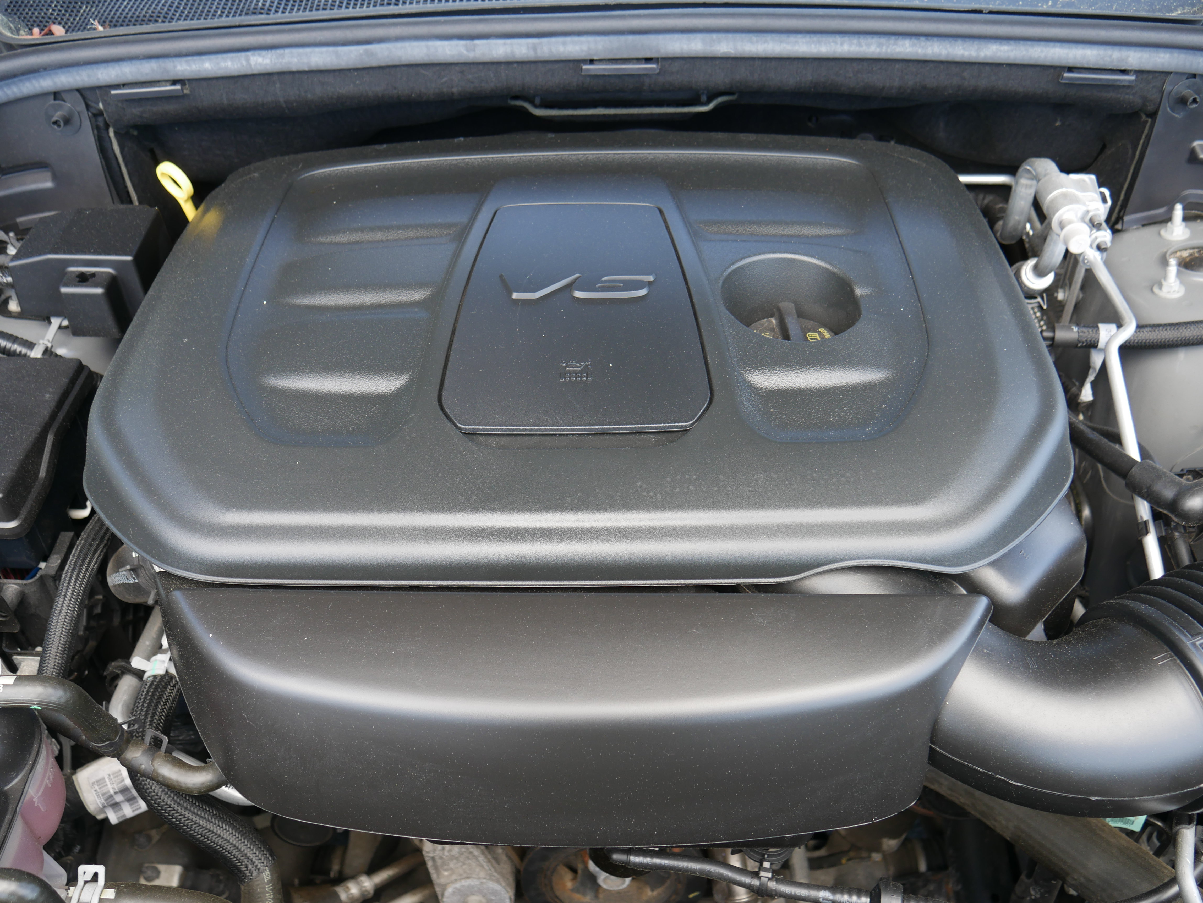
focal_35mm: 32
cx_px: 602
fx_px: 1113
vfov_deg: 44.2
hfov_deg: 56.8
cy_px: 452
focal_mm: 16
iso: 200
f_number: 3.6
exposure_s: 1/80
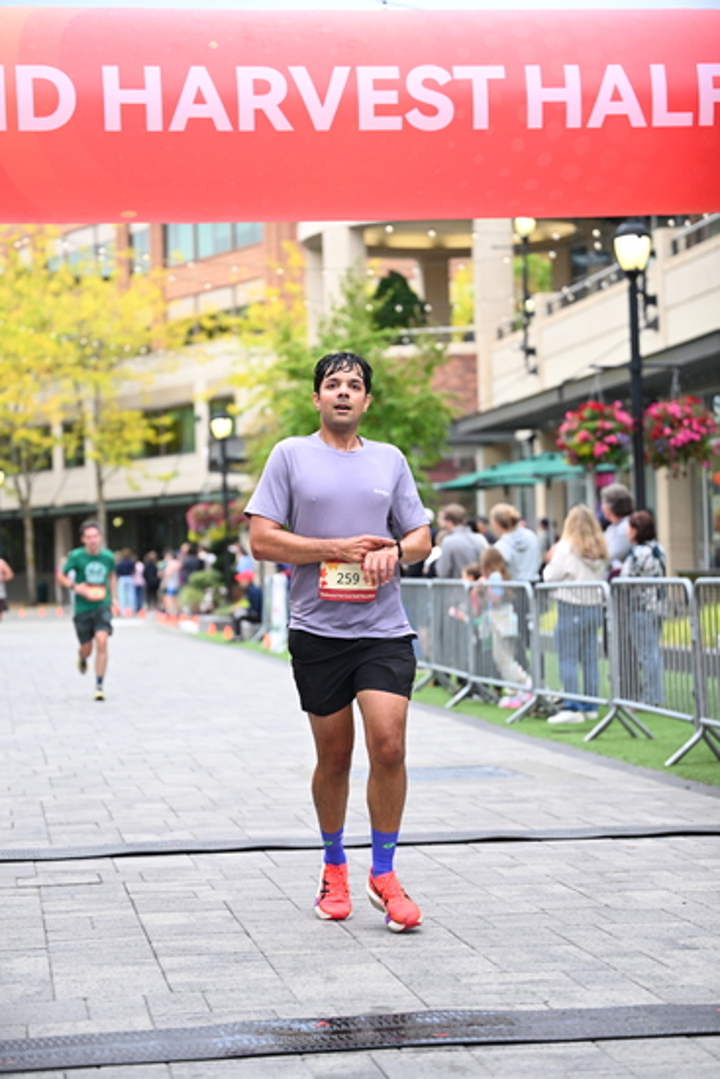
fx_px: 2368
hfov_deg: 17.3
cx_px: 360
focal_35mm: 79
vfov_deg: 25.7
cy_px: 540
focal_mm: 79
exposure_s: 1/1600
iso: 1250
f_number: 2.8
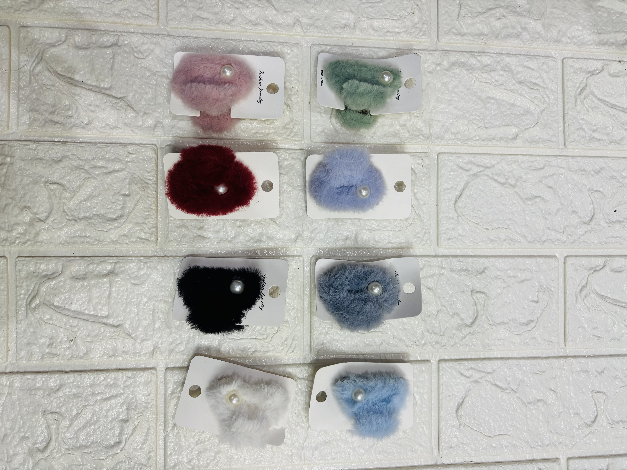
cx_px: 314
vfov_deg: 53.1
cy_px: 235
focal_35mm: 26
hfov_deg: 67.3
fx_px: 471
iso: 125
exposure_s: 1/50
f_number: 1.6
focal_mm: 5.96
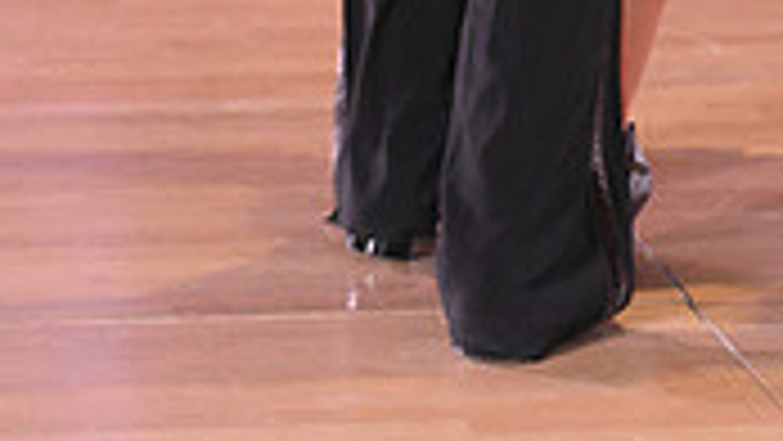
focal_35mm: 419
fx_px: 8702
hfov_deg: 5.1
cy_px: -540
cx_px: 569
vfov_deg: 2.9
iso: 2000
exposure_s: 1/200
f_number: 5
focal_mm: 120
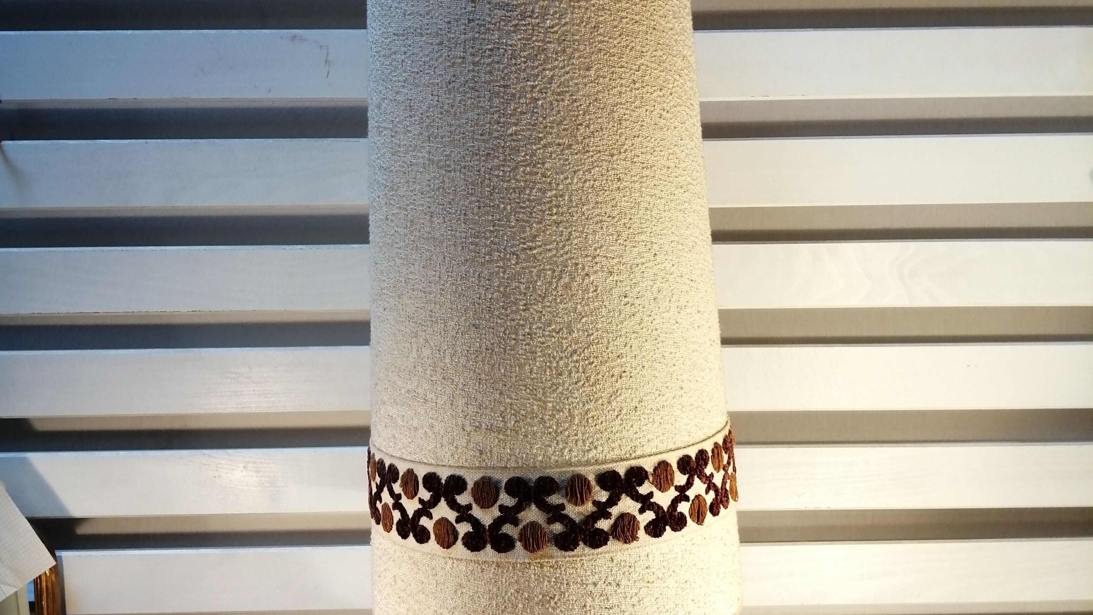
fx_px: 1101
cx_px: 544
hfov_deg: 52.8
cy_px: 318
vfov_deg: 31.2
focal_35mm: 38
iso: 100
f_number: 1.8
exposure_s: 1/50
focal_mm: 3.46
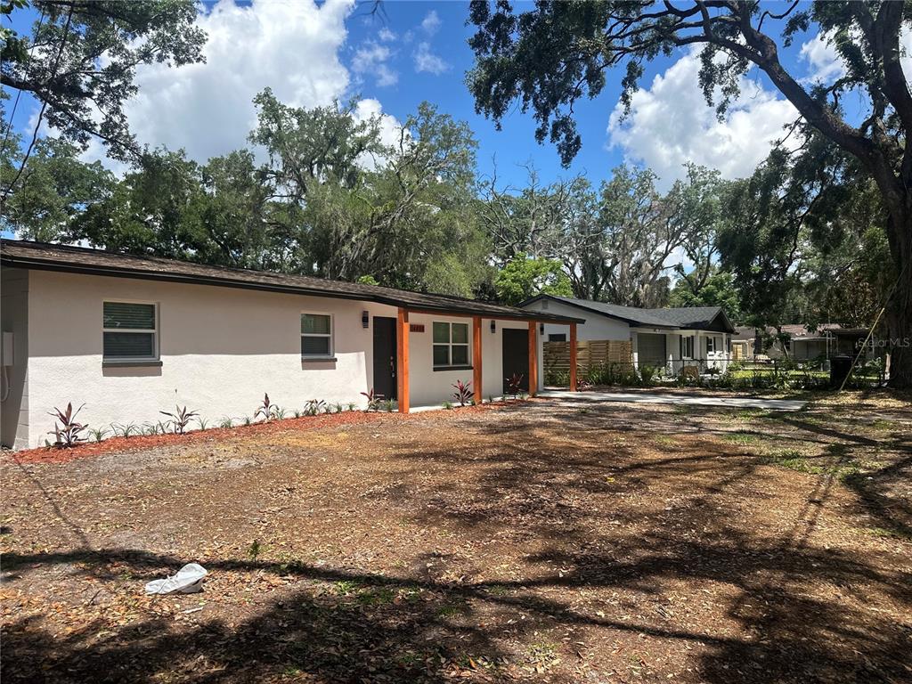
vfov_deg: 56.8
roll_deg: +1.6
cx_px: 456
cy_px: 342
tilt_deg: +1.1
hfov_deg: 71.6
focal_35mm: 24
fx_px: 632
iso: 80
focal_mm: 6.86
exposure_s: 1/3597
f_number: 1.78
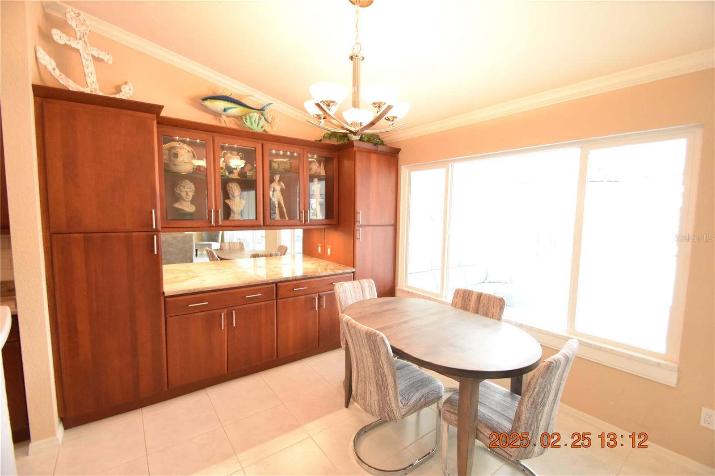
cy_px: 238
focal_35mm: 15
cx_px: 358
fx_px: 298
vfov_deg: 77.3
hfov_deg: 100.4
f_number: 3.5
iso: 1600
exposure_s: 1/60
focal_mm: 10
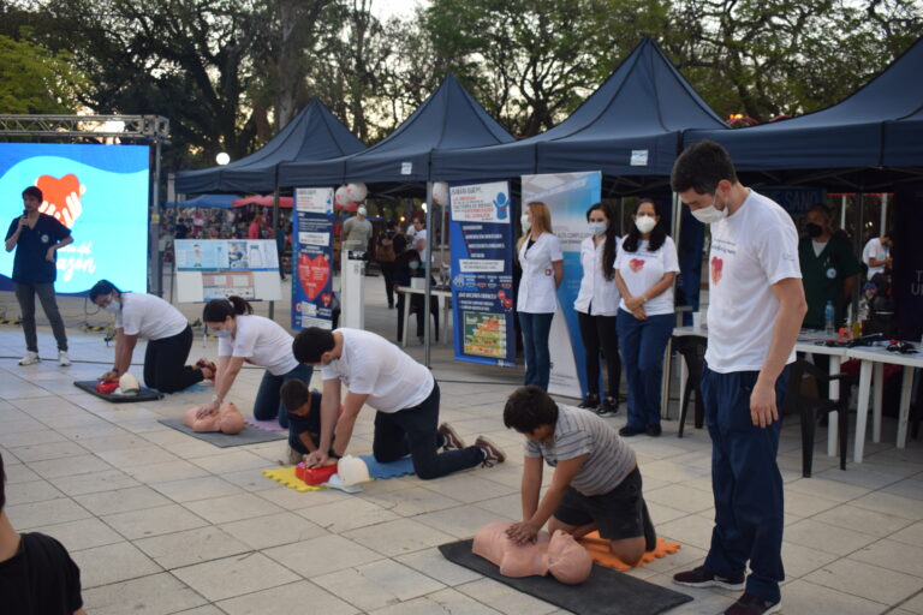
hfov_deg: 53.1
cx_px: 462
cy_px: 308
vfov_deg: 36.9
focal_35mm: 36
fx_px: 923
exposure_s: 1/80
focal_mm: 24
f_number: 4.5
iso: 400
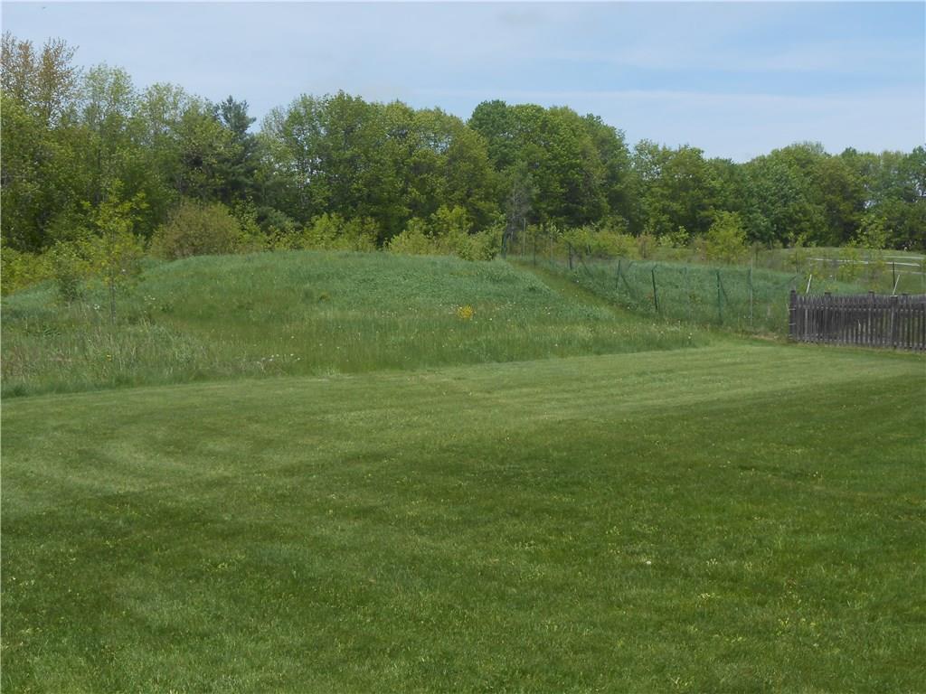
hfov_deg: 38.9
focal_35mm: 49
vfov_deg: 29.7
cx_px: 463
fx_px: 1311
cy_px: 347
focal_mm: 8.8
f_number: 4.8
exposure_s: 1/640
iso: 80
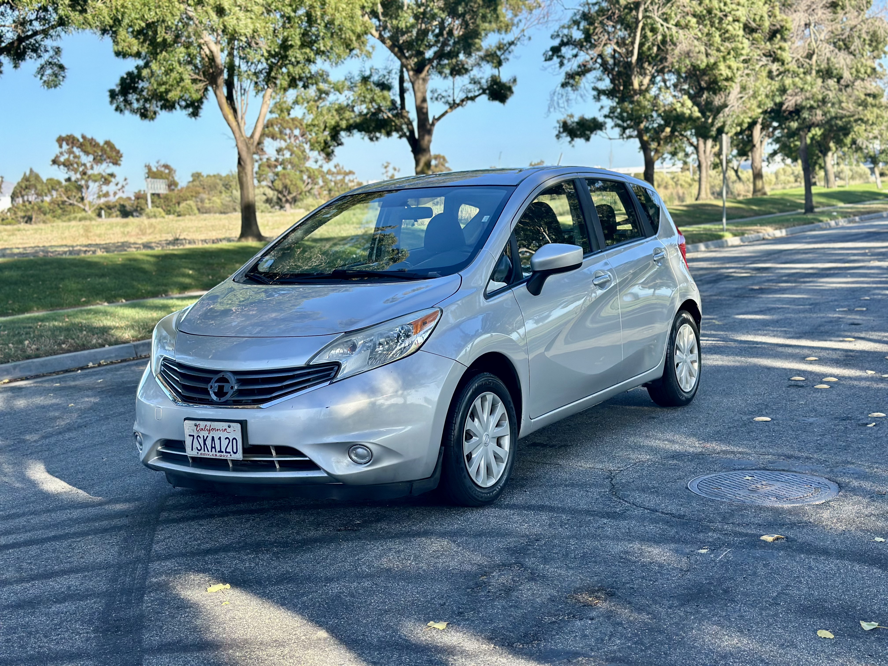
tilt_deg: -5.9
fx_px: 1231
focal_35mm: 48
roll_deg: +3.5
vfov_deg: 30.3
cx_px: 444
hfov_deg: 39.7
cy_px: 333
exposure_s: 1/1414
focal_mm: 6.86
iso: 80
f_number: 1.78
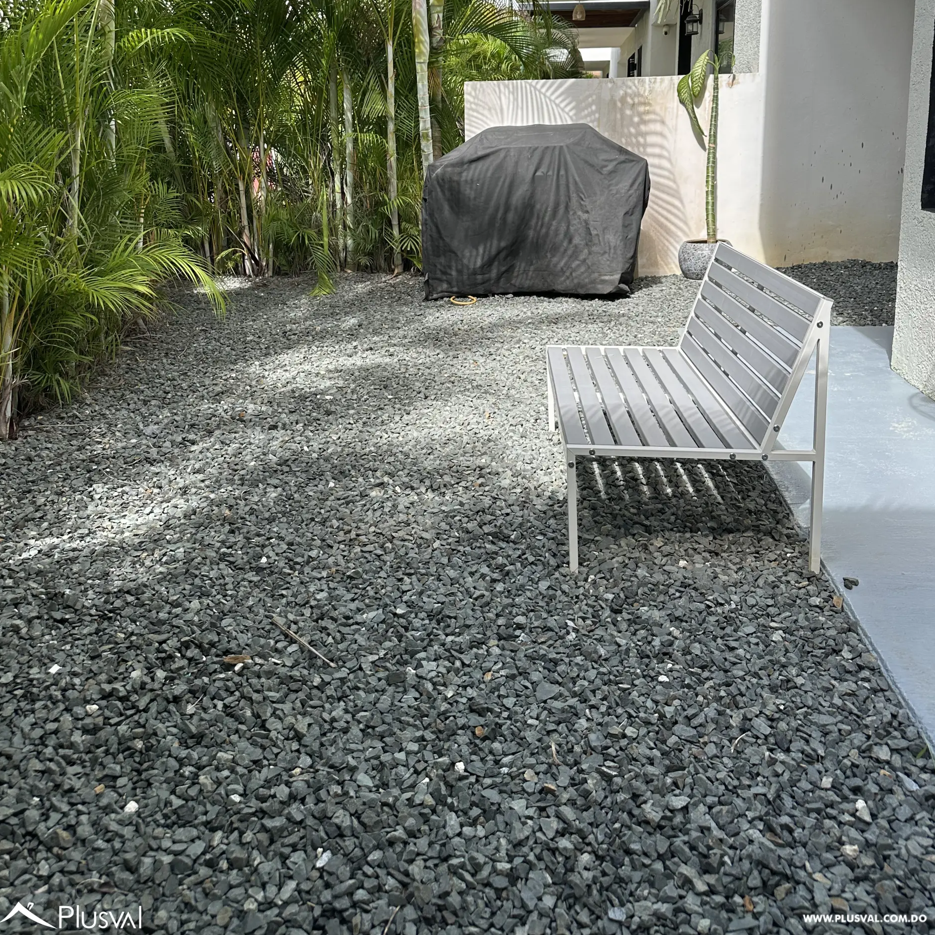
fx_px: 886
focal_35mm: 29
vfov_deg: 54.3
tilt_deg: -10.4
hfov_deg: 55.6
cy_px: 300
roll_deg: +0.3
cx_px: 467
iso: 80
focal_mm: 6.86
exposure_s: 1/989
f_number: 1.78
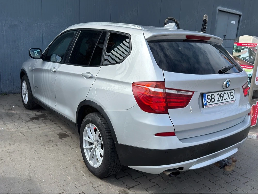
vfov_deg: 45.5
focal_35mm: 31
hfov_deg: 58.3
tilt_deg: -13.1
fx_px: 231
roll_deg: -2.7
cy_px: 97
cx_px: 129
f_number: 1.78
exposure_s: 1/3484
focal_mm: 6.76
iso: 100
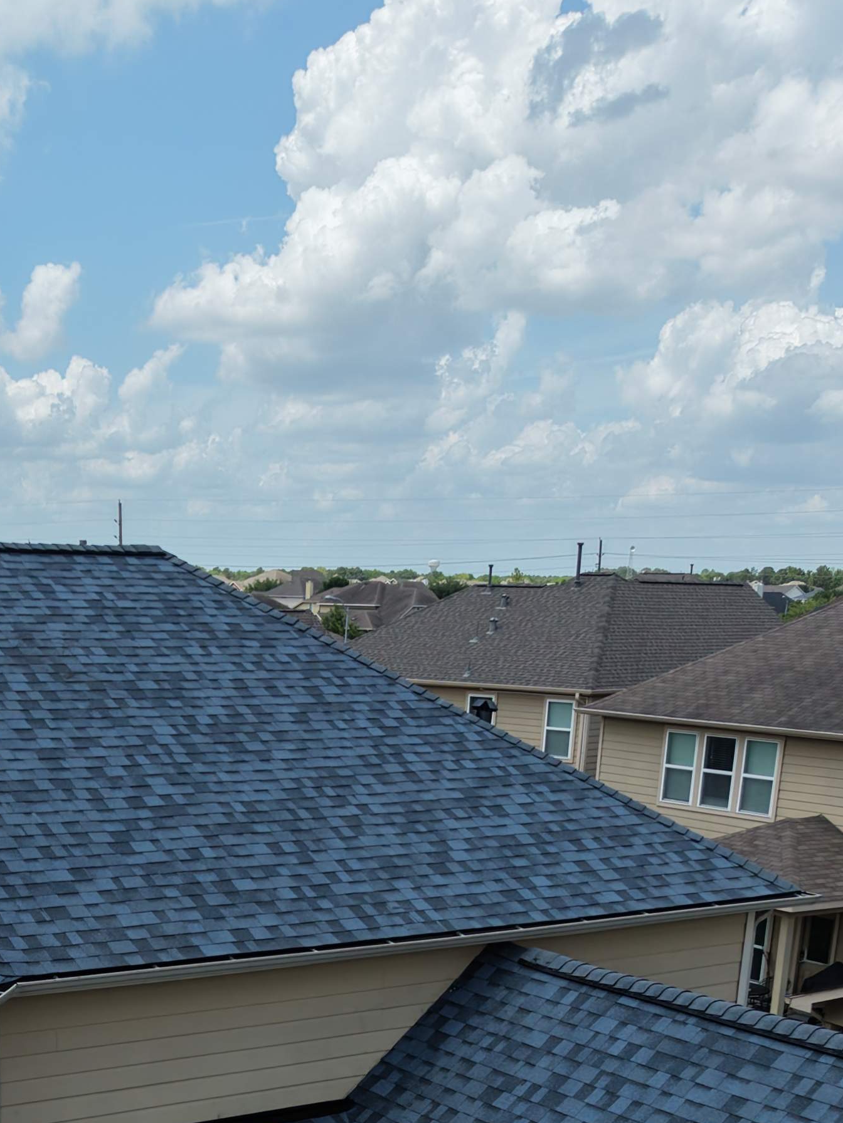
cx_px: 178
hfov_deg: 26.6
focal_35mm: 54
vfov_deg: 32.5
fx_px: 1753
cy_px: 1138
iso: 400
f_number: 1.8
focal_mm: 8.67
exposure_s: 1/8000
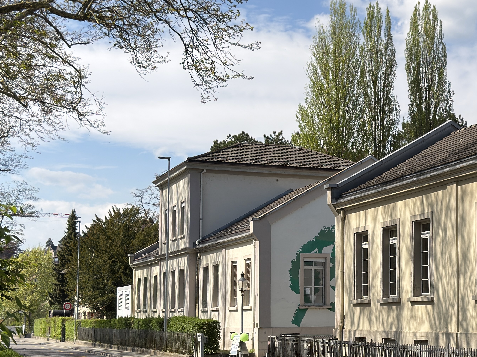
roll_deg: +0.3
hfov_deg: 25.9
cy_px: 235
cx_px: 381
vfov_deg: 19.8
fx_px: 1020
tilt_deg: +4.3
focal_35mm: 74
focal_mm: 6.76
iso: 64
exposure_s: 1/4739
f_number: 1.78
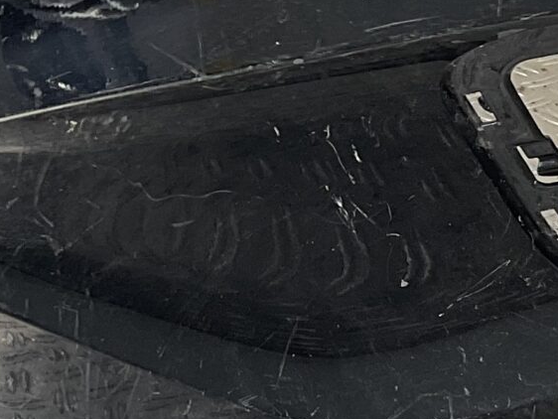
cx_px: -19
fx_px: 2129
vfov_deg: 11.1
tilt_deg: -17.5
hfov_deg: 14.7
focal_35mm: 132
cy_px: -21
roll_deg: +7.8
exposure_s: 1/206
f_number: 1.8
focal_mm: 3
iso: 16
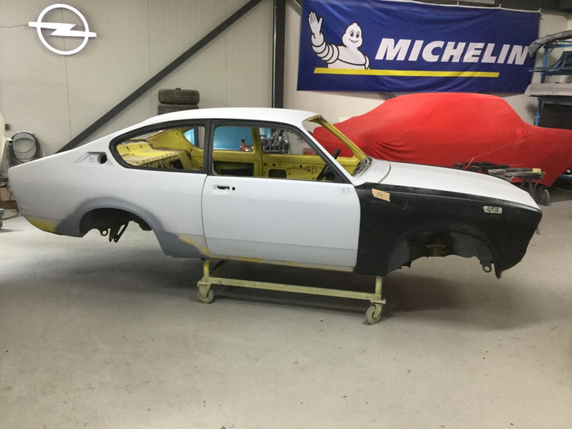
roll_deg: -4.0
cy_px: 214
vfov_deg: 45.4
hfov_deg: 58.4
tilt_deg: -14.6
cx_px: 286
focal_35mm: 31
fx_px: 512
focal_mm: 3.3
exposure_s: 1/33
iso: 160
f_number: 2.4
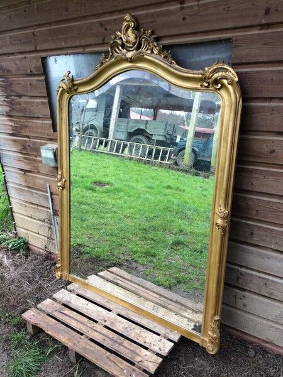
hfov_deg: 48.2
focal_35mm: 29
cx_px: 142
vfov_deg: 61.7
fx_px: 316
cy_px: 188
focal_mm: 4.15
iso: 64
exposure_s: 1/100
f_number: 2.2
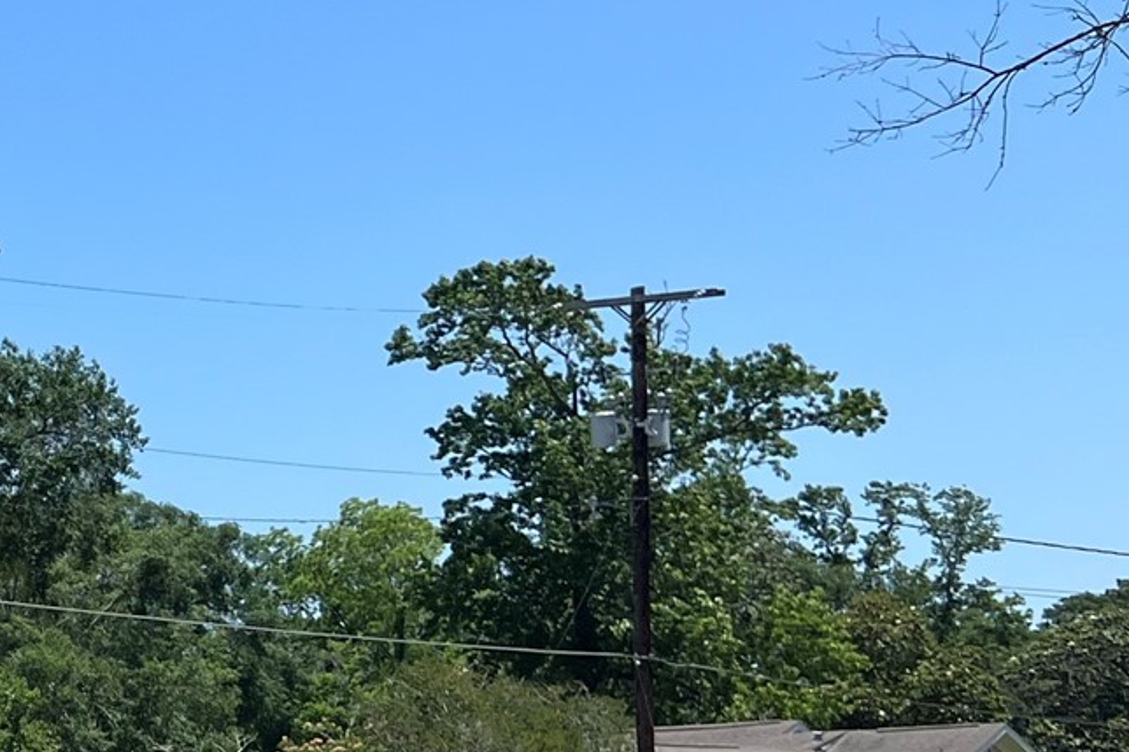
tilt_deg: +6.3
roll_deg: +1.2
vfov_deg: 15.8
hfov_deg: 19.9
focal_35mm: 86
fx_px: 2696
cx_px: -635
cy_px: 621
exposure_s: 1/5076
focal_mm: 5.7
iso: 50
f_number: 1.5
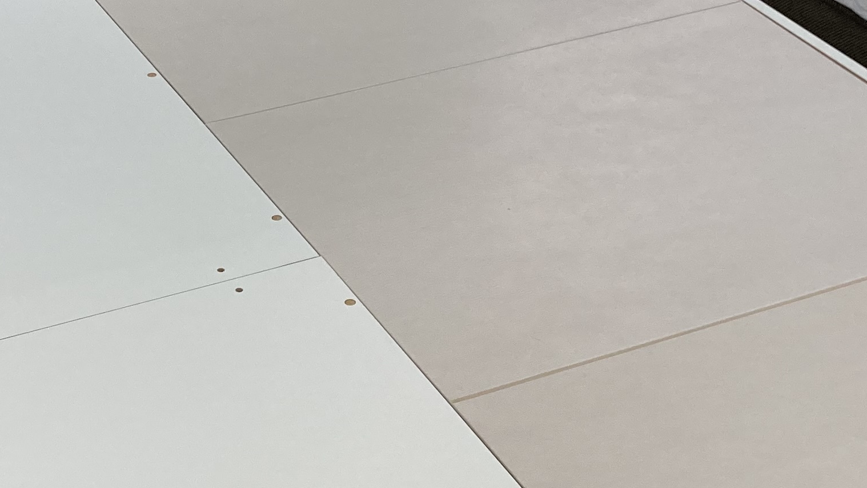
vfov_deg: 14.9
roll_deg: -2.3
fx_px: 1862
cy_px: 330
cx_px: 371
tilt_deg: -35.0
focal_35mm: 81
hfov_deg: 26.2
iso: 80
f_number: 1.8
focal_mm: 3.99
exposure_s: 1/100
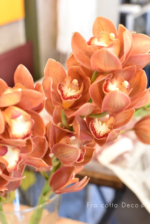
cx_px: 75
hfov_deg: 27.0
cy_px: 112
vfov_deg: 39.6
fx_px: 312
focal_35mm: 50
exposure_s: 1/8
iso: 3200
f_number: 5.6
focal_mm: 50
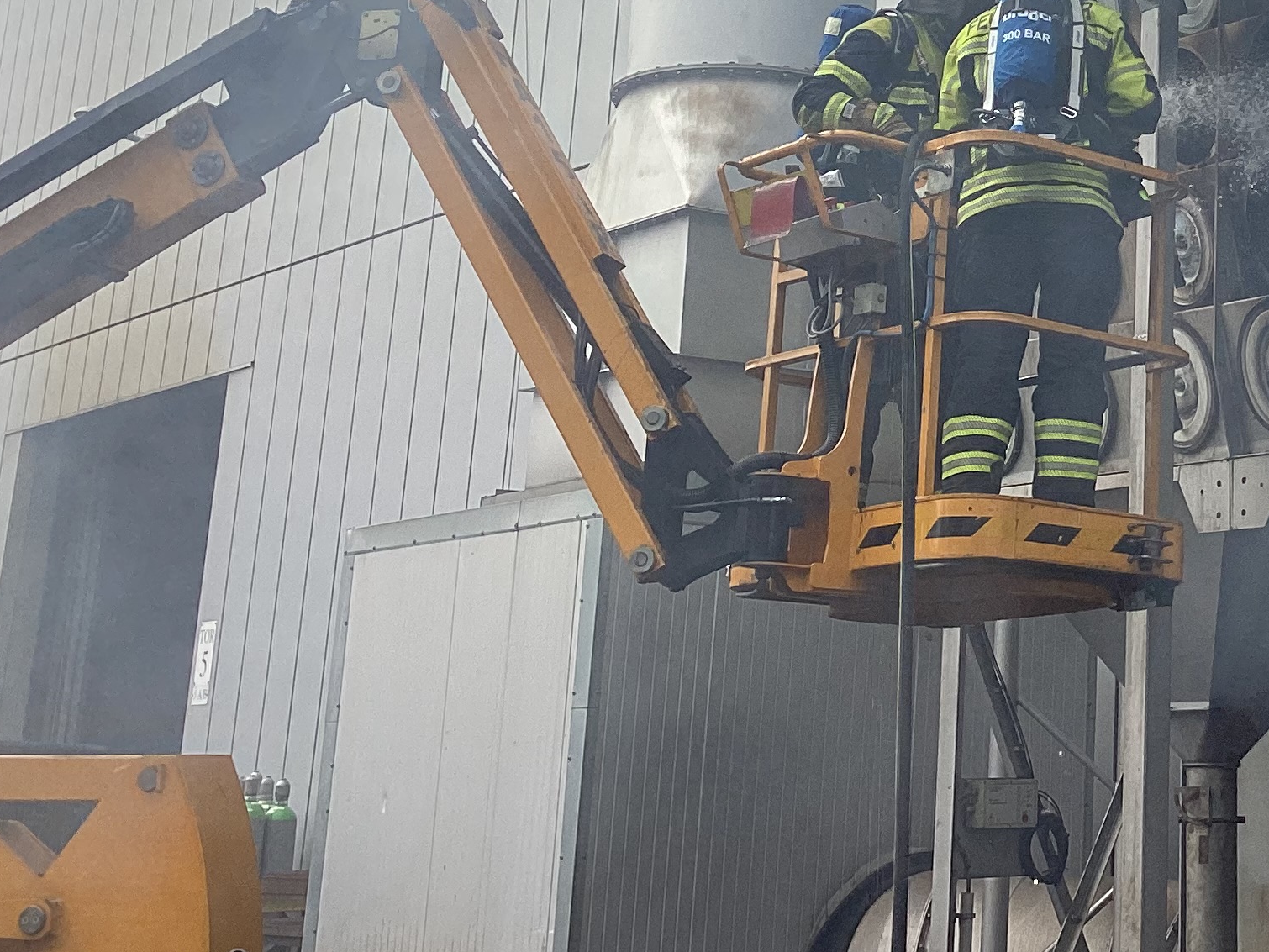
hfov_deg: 27.5
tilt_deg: +14.8
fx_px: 2457
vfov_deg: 21.3
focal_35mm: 67
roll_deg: -2.6
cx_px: 1227
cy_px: 27
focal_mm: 3.3
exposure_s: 1/959
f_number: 2.4
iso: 25
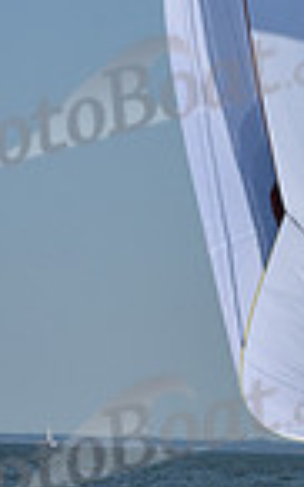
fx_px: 3772
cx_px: 540
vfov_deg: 7.3
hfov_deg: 4.6
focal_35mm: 284
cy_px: -113
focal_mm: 70
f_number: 10
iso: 250
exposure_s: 1/1250
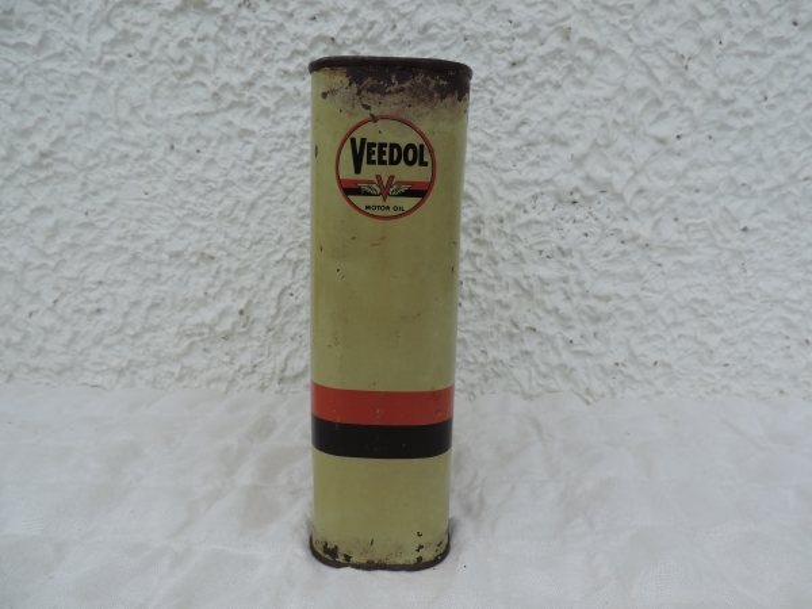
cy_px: 304
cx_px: 406
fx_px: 563
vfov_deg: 56.8
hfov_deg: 71.6
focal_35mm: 24
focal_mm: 4.3
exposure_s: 1/640
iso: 80
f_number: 3
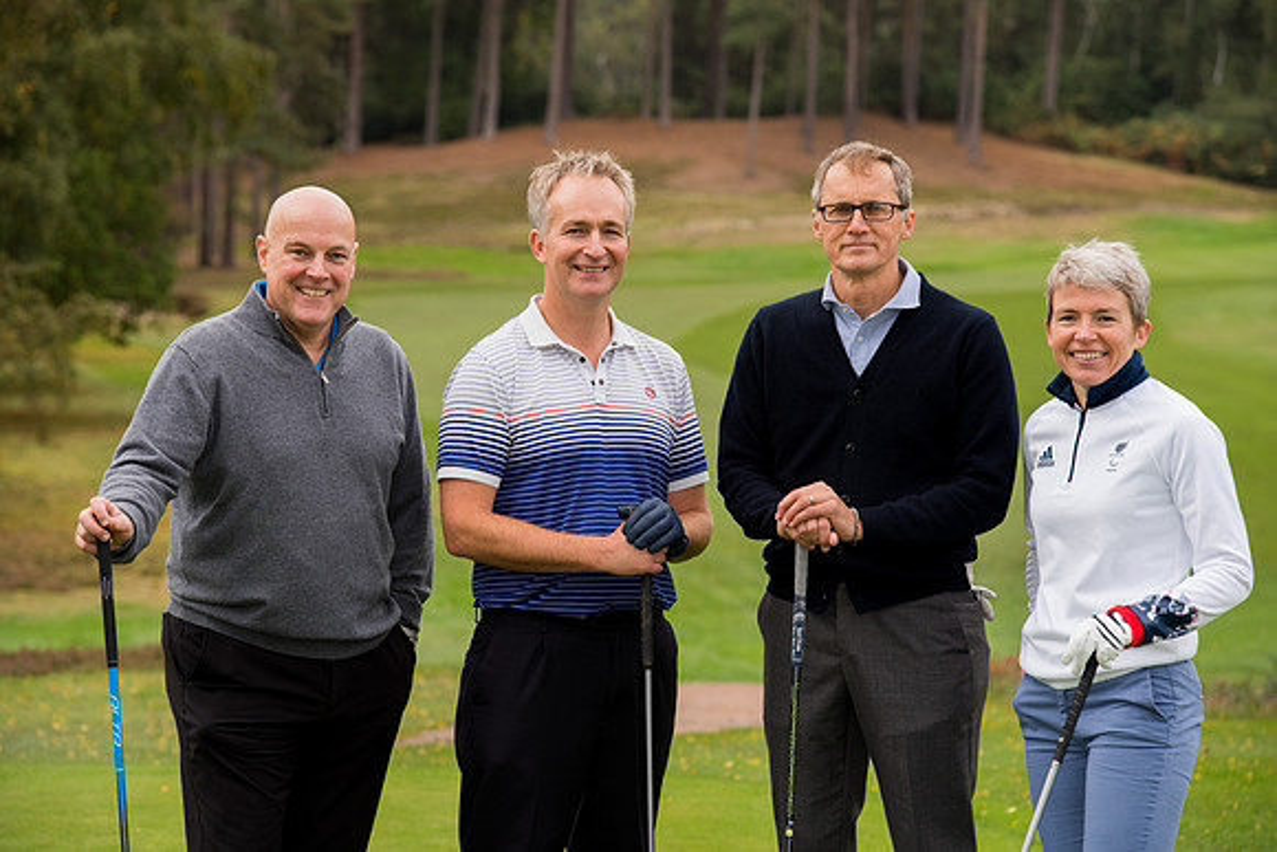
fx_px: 6564
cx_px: 638
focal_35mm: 185
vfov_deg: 7.4
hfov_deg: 11.1
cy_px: 426
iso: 640
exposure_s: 1/250
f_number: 8
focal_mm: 185
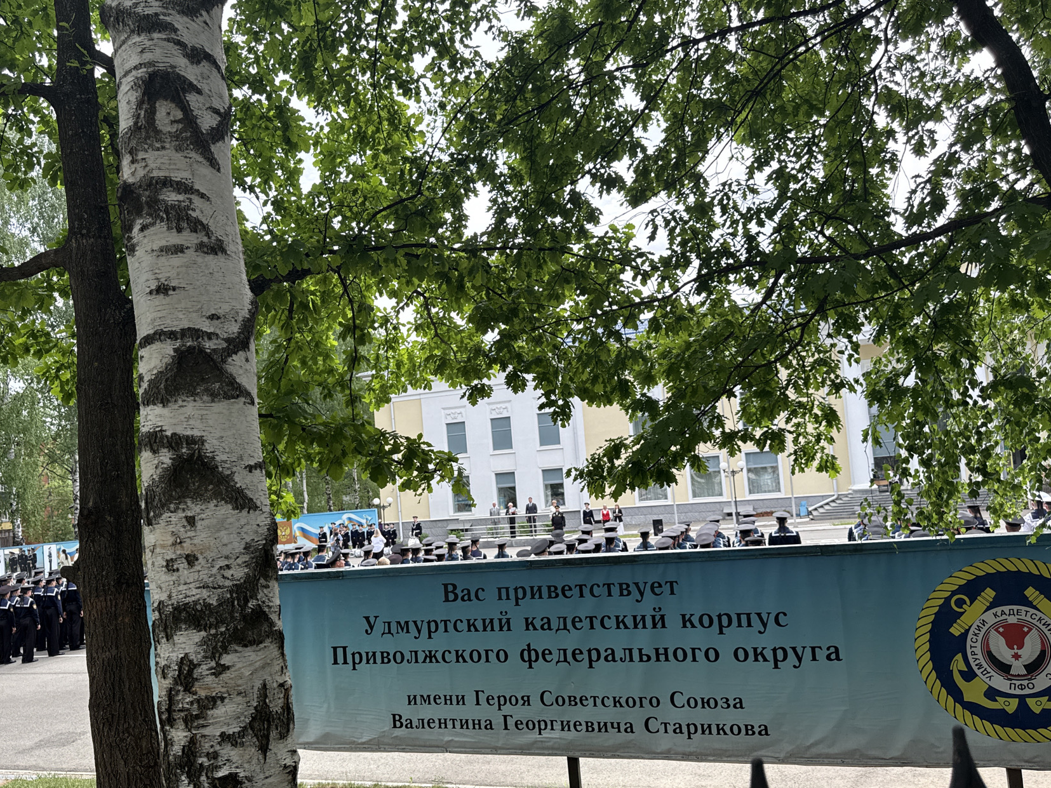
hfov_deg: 61.5
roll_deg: +4.7
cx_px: 459
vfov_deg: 48.0
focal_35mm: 29
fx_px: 880
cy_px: 458
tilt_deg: +3.9
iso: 100
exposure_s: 1/1337
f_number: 1.78
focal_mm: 6.76
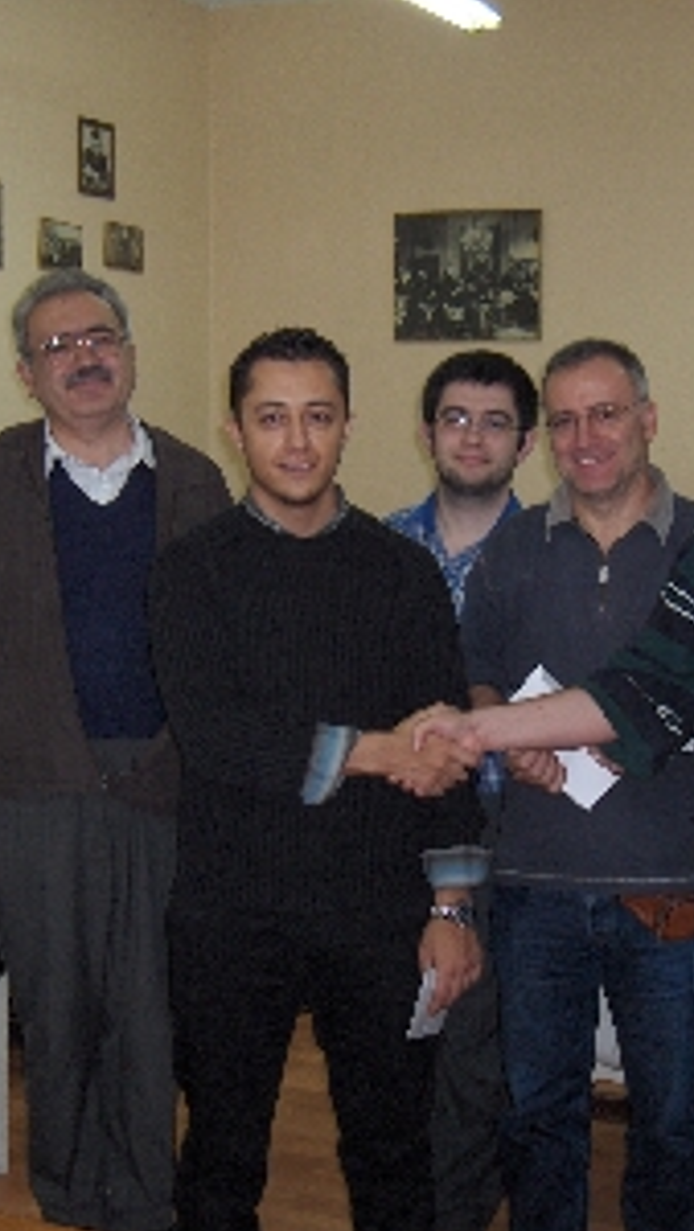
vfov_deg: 36.0
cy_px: 626
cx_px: 464
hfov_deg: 20.7
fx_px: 1895
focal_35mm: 58
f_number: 2.8
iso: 100
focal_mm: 8
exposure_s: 1/60
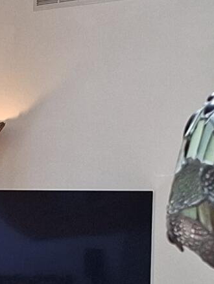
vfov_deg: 12.4
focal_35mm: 157
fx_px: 1292
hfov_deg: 9.3
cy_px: 299
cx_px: -82
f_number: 1.8
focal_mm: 5.54
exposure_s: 1/120
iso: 125
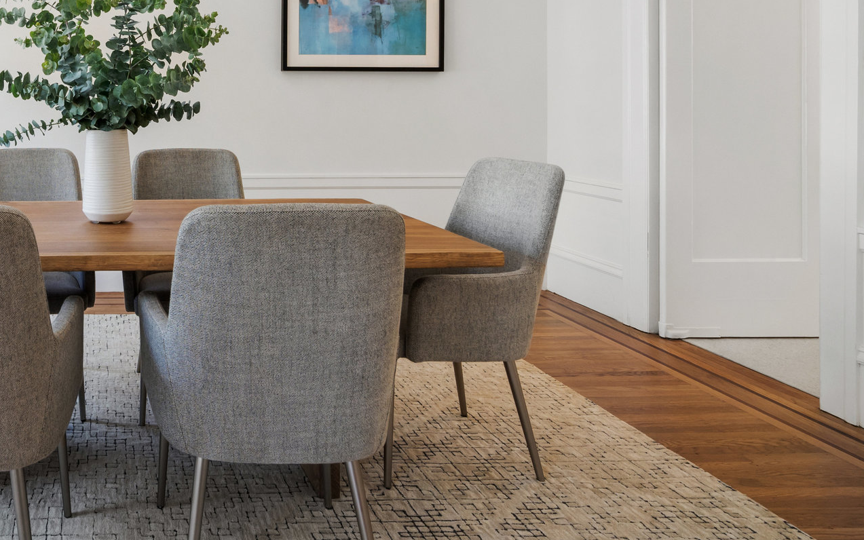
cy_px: 155
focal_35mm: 28
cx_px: 109
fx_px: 659
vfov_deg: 43.5
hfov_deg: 58.3
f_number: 9
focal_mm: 14
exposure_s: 1/10
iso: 400
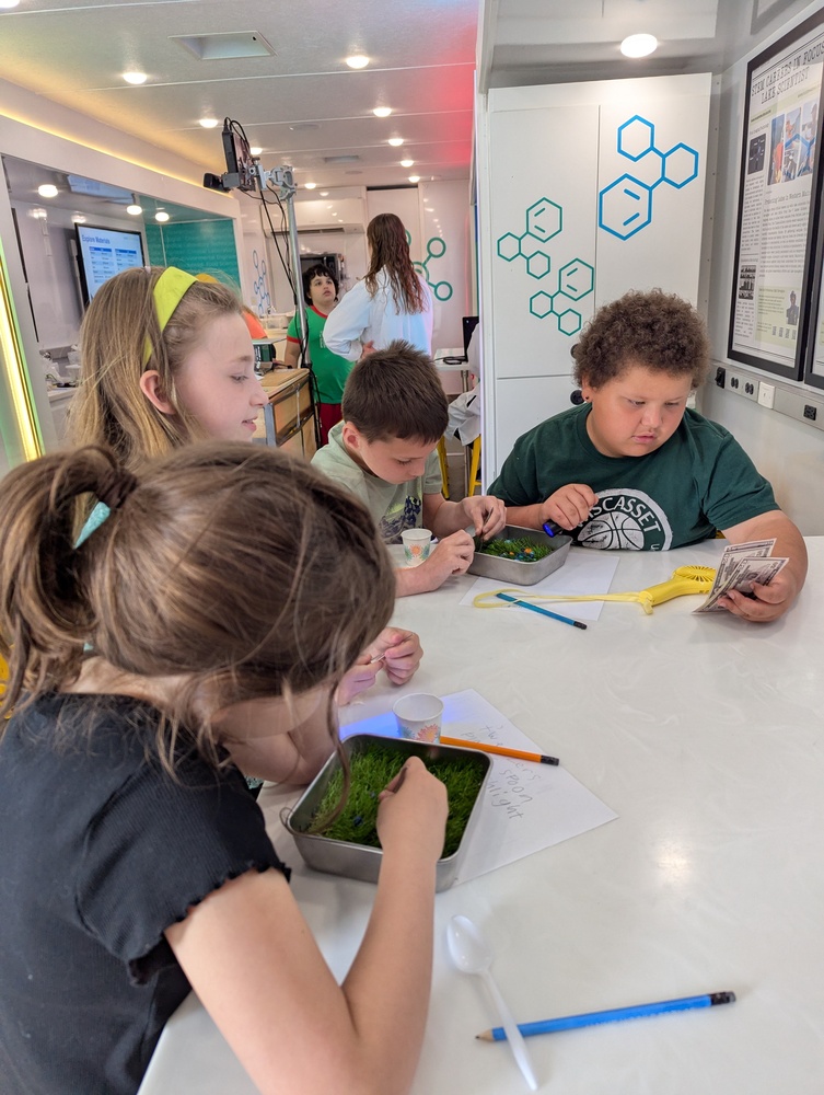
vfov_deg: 71.5
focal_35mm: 24
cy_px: 548
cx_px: 412
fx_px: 760
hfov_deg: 56.9
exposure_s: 1/164
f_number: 1.85
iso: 272
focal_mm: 6.81
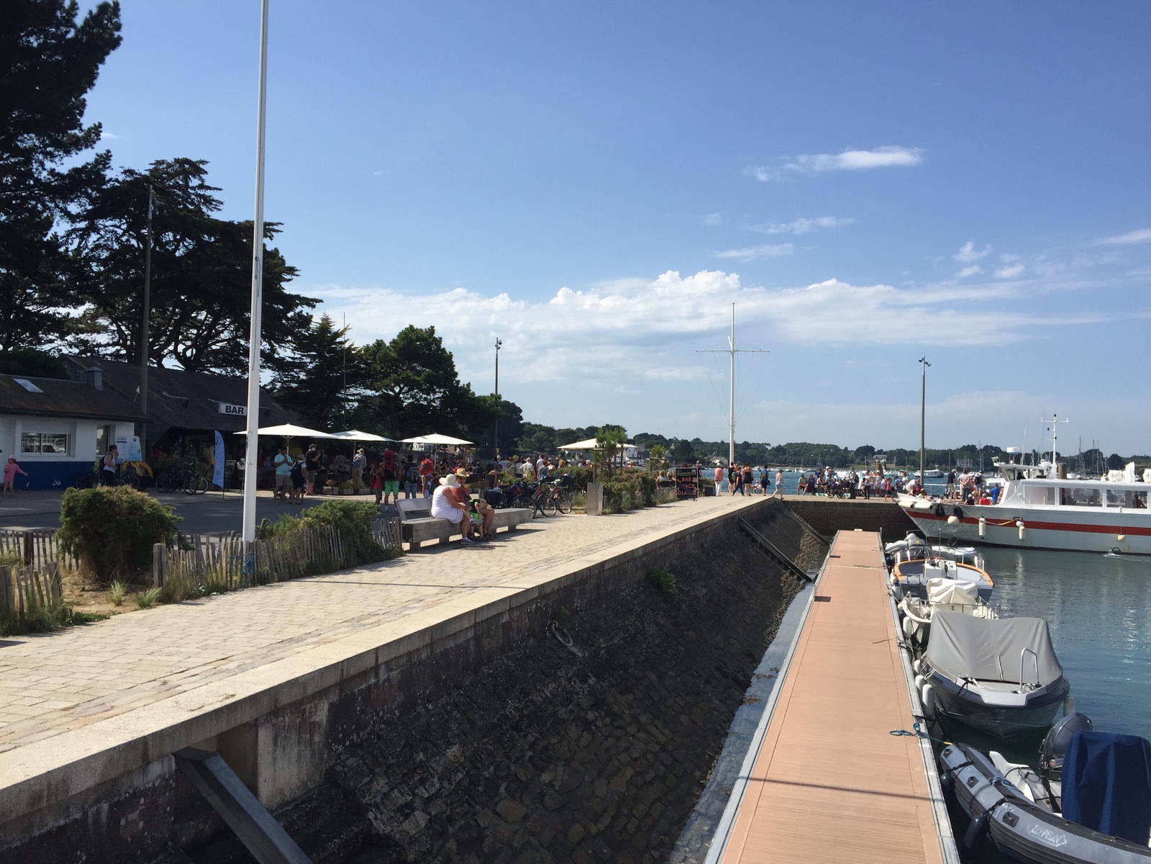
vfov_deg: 48.2
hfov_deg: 61.7
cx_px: 576
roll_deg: -0.5
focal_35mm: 29
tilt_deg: +1.8
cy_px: 432
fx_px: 964
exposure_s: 1/2475
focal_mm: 4.15
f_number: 2.2
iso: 32
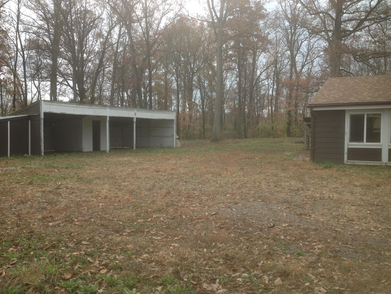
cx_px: 196
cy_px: 147
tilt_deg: -2.8
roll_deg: +0.8
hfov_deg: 52.6
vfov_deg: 40.7
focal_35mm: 35
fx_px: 395
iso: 50
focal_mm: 4.28
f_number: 2.4
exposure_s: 1/370
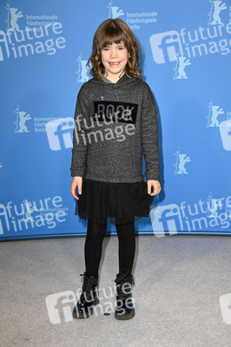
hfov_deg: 23.3
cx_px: 116
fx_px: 559
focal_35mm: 58
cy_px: 174
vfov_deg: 34.5
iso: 1000
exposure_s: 1/250
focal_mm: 58
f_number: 5
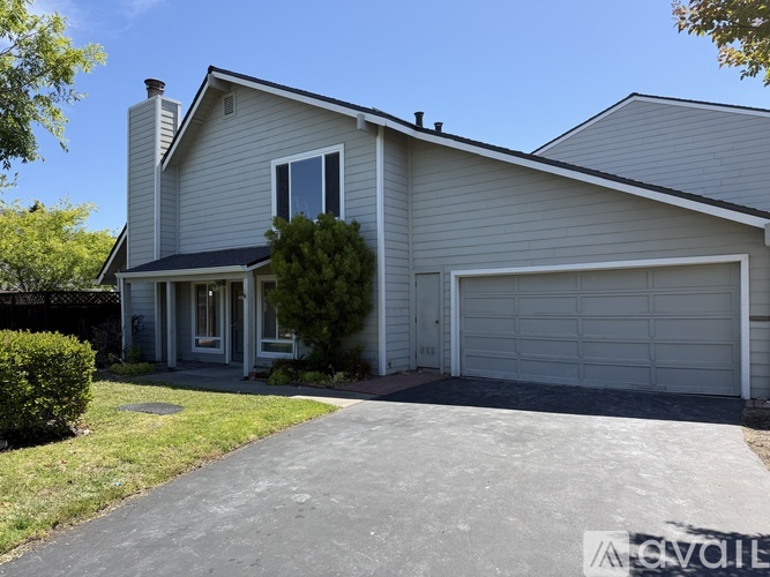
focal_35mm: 24
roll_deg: +0.8
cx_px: 385
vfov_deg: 56.8
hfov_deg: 71.6
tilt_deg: +0.5
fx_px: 534
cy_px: 288
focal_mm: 6.76
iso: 80
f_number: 1.78
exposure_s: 1/2370
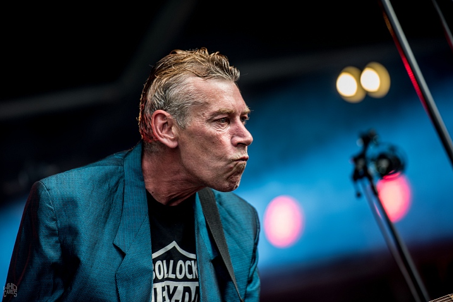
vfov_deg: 7.0
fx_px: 2466
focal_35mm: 196
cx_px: 226
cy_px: 151
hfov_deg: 10.5
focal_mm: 195
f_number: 2.8
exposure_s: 1/100
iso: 160
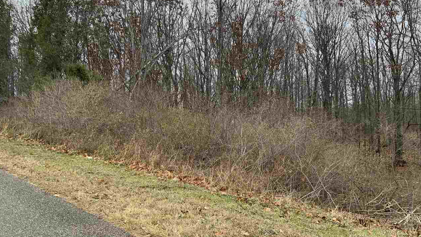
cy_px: 91
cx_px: 210
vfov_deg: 36.5
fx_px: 357
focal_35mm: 32
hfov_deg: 61.0
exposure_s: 1/122
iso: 20
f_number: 1.8
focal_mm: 3
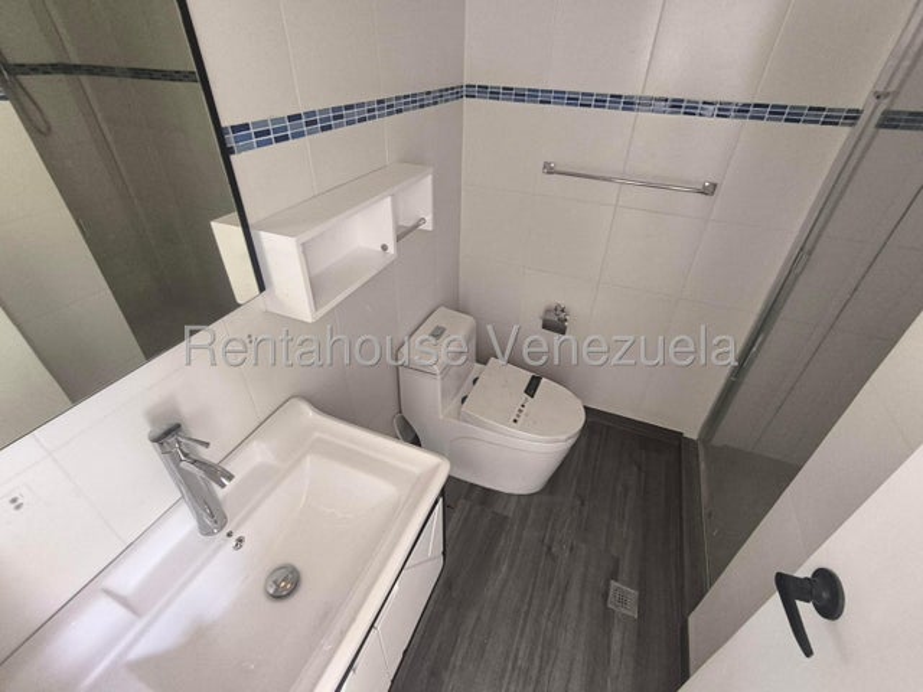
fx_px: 427
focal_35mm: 16
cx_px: 462
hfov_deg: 94.5
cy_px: 346
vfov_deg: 78.1
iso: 400
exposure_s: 1/33.3
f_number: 2.2
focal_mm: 1.65
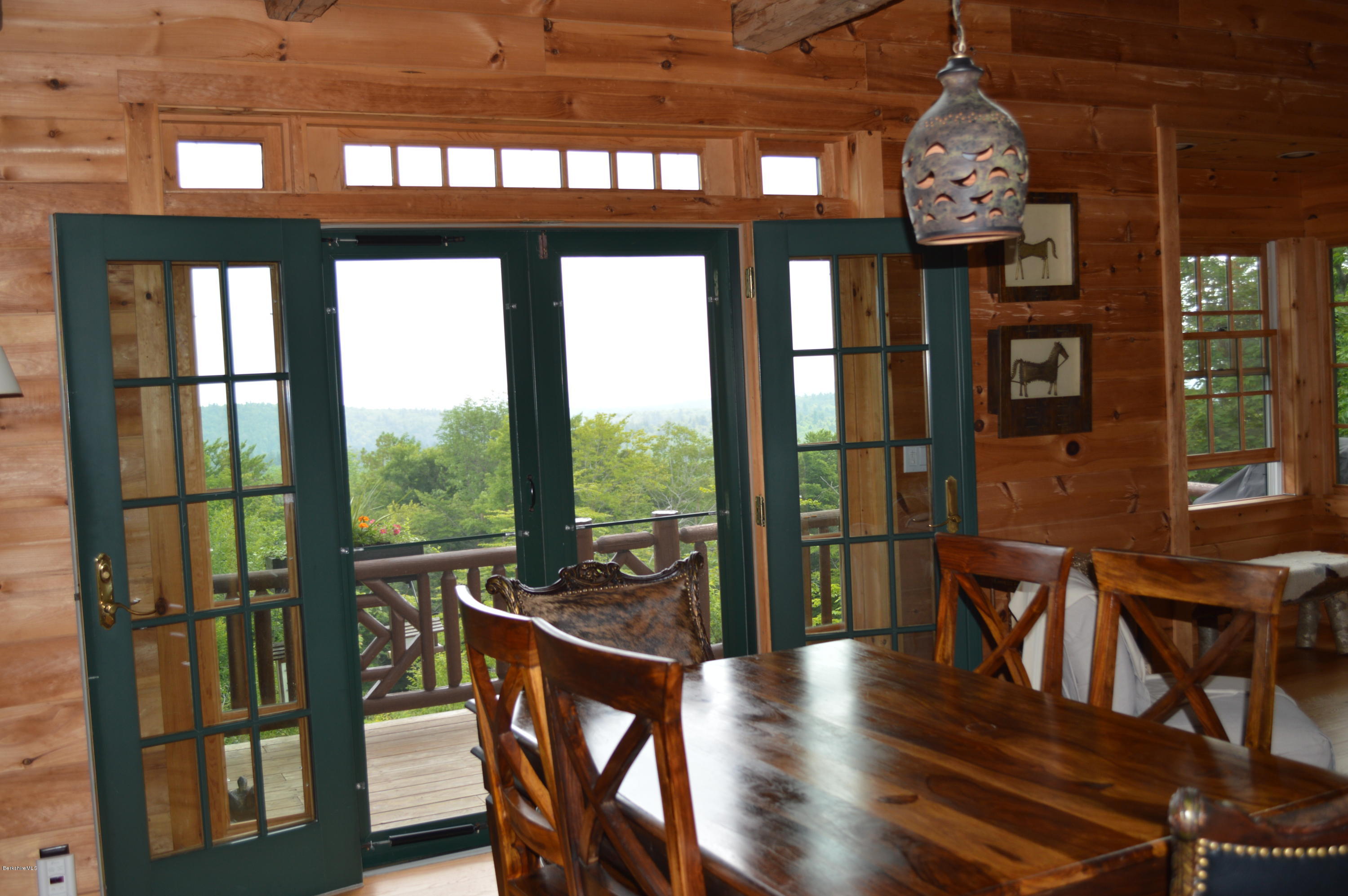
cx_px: 674
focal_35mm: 36
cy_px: 448
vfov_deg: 36.8
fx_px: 1347
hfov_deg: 53.2
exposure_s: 1/125
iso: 110
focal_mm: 24
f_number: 4
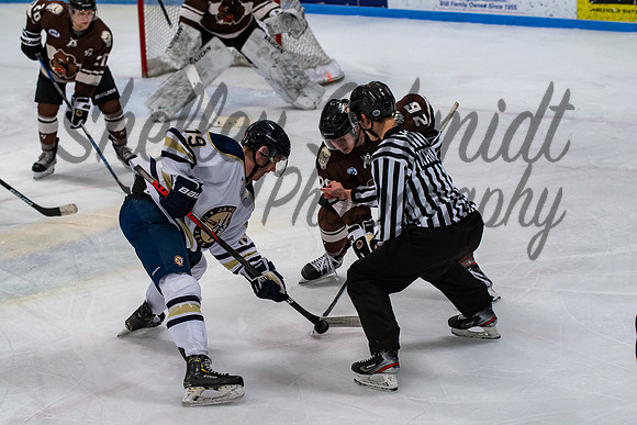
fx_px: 1858
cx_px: 318
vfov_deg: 13.0
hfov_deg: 19.5
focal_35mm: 105
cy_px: 212
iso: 1400
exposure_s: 1/800
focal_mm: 70
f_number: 3.5
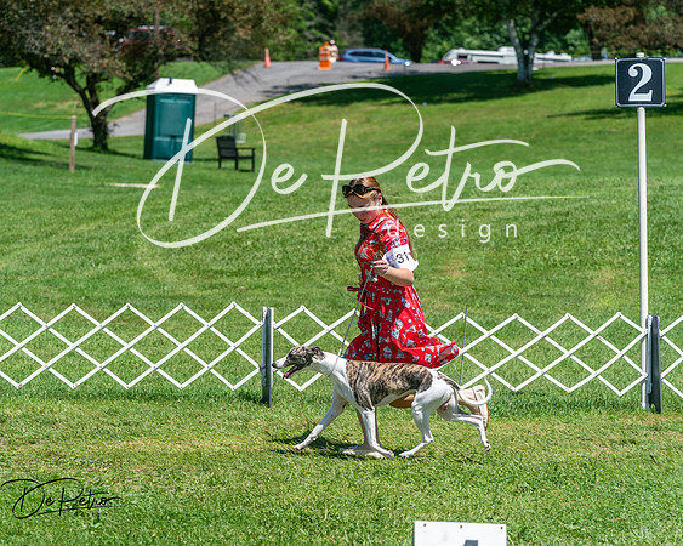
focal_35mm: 144
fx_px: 2913
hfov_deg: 13.4
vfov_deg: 10.7
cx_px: 342
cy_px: 273
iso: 125
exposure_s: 1/1000
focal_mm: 128
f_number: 5.6
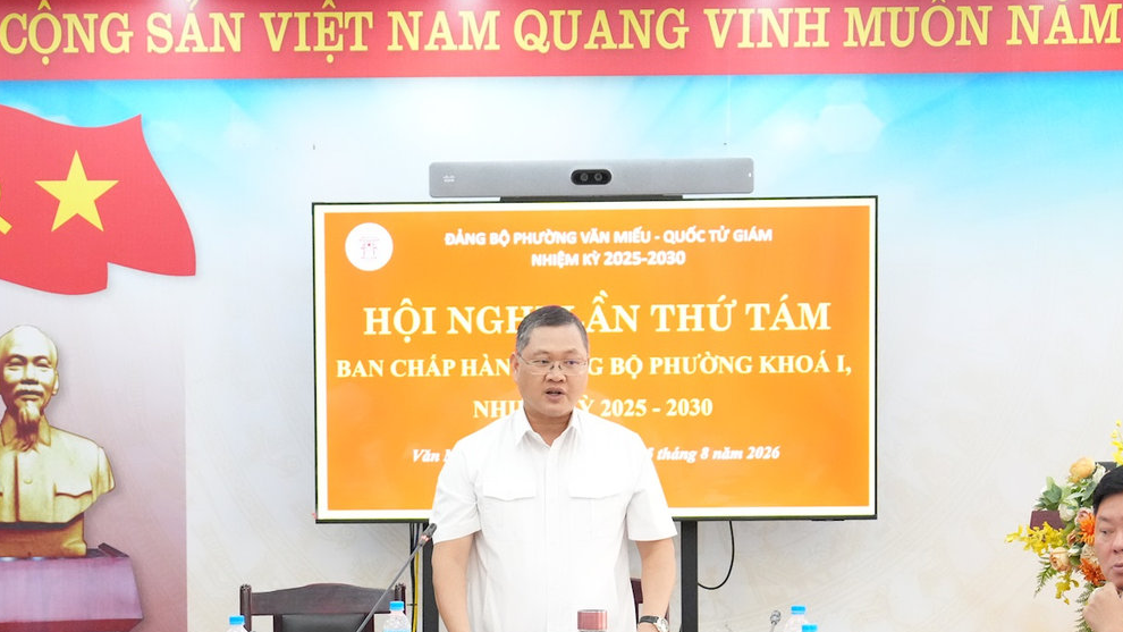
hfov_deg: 20.5
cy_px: 553
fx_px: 3097
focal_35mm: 104
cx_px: 432
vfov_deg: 11.6
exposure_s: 1/320
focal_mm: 48
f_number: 2.8
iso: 6400
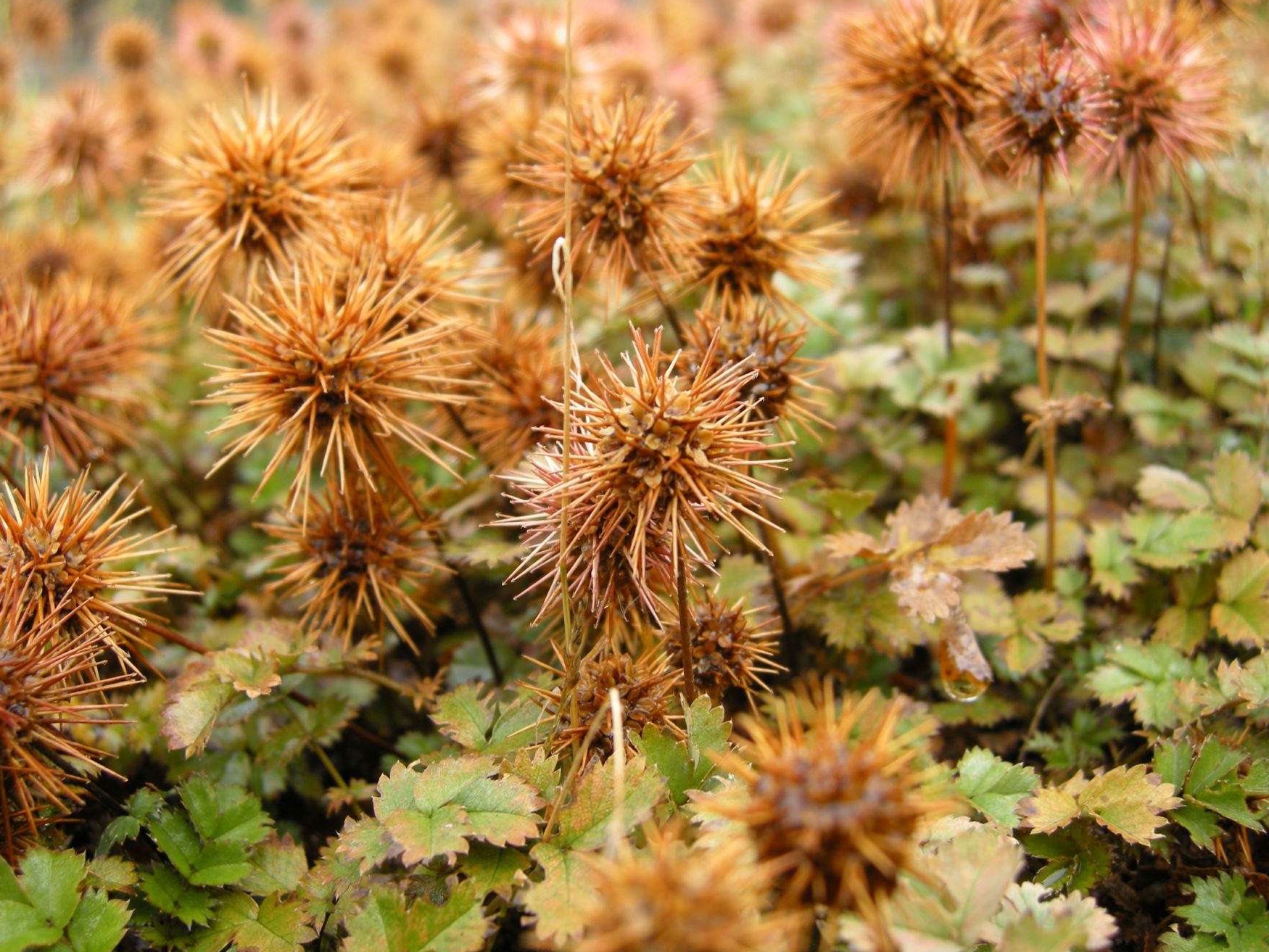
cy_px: 455
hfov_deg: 46.8
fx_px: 1467
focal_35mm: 40
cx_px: 619
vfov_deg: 36.0
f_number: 3
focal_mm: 7.5
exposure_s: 1/62.7
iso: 64
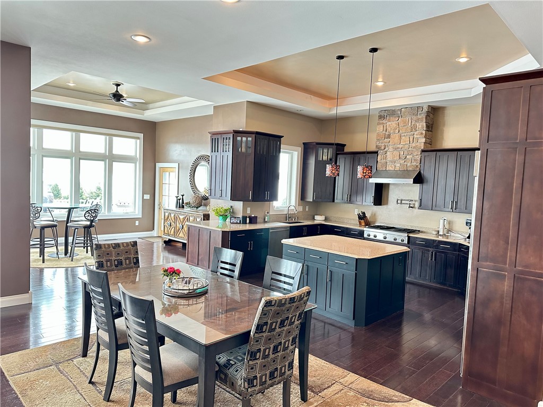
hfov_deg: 71.6
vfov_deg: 56.8
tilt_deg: -4.5
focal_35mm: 24
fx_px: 376
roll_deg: -3.2
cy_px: 204
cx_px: 272
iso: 250
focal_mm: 6.86
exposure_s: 1/60
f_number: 1.78
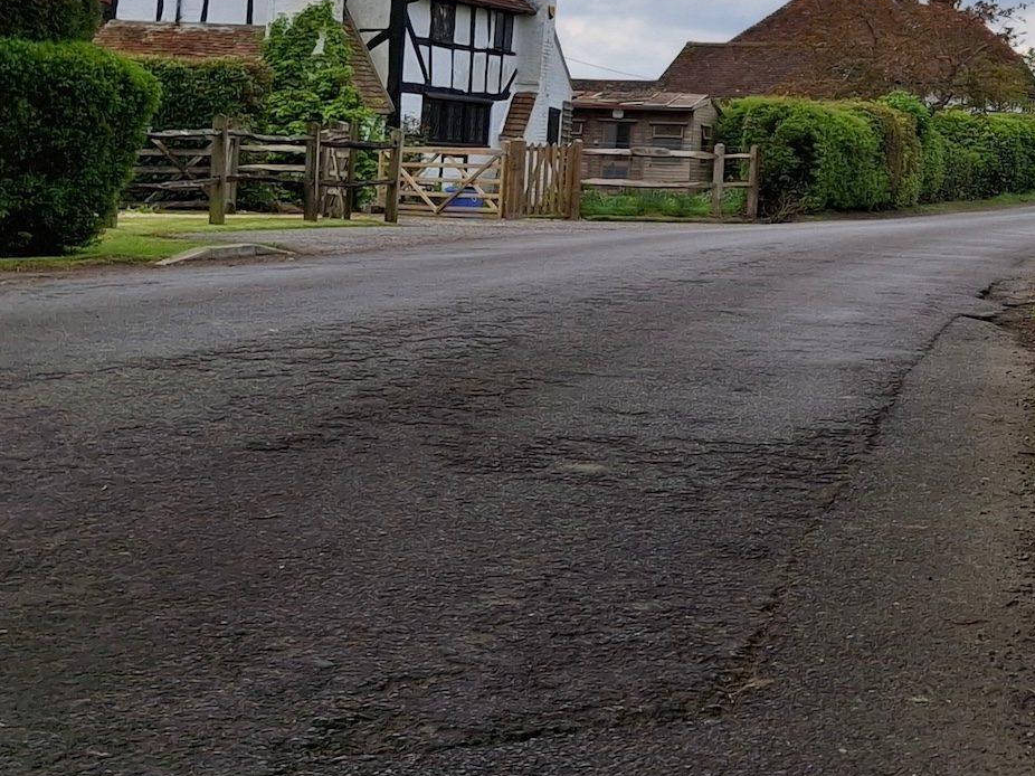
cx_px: 1229
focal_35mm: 81
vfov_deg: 17.6
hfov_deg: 22.3
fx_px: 2421
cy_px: -56
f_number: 1.8
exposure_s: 1/1852
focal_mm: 4.69
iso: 25
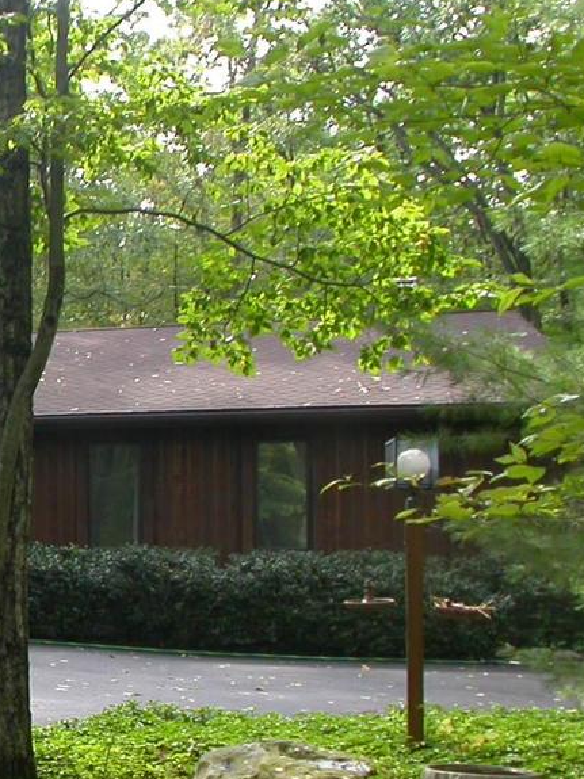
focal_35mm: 89
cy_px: 484
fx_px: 2003
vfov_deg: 22.0
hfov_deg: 15.5
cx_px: -247
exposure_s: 1/62.4
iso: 100
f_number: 3.4
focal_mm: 8.4
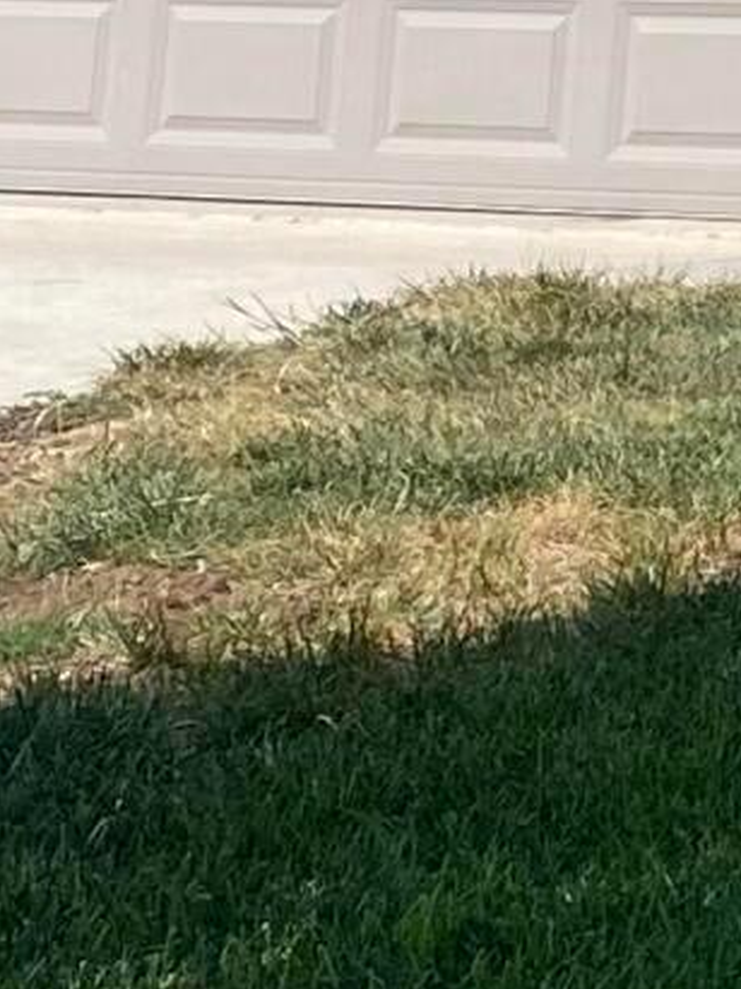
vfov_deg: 10.0
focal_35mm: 190
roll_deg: -1.8
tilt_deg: +6.3
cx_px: 2353
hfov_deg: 6.9
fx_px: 5426
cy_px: -626
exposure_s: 1/2625
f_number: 1.8
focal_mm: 4.25
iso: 32
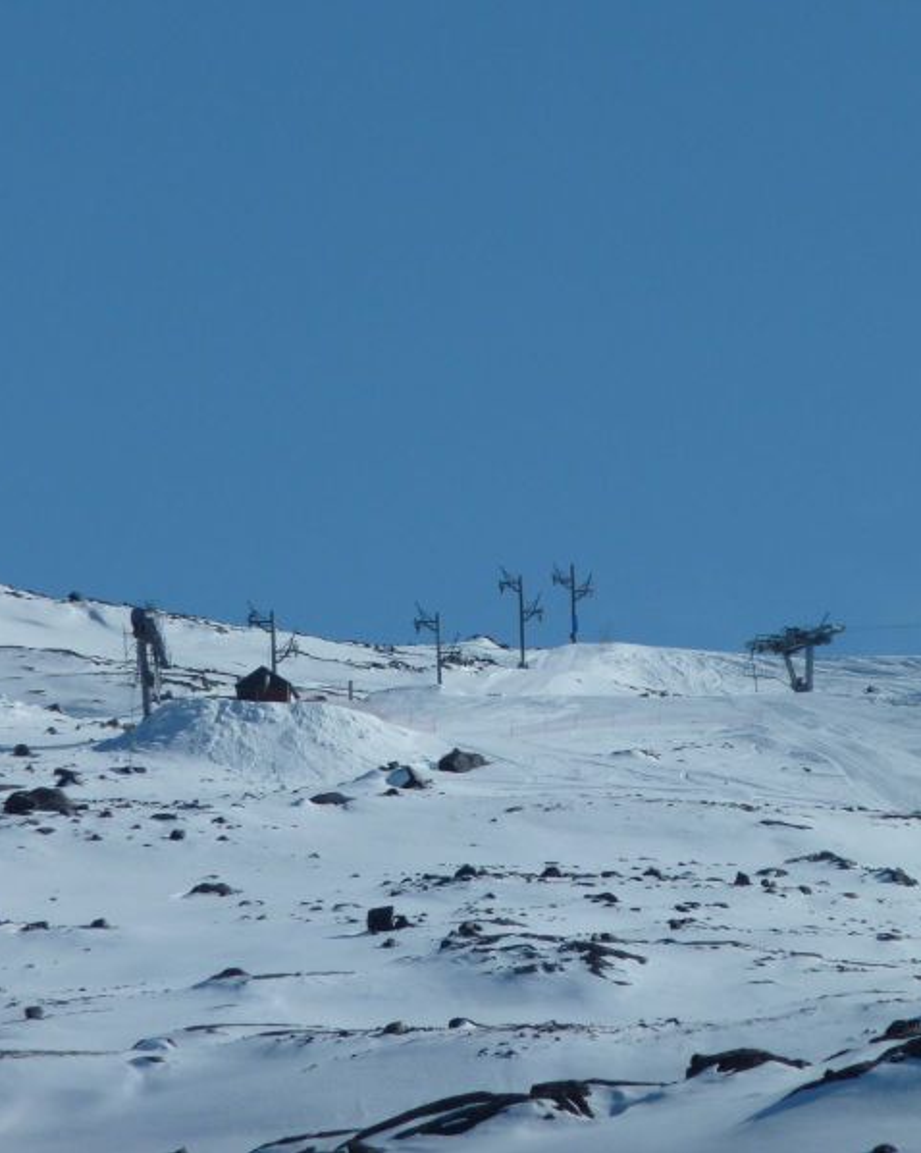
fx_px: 13363
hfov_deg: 3.9
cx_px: 568
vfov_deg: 4.9
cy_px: 576
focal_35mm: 392
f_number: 6.3
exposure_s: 1/1300
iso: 80
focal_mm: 49.2
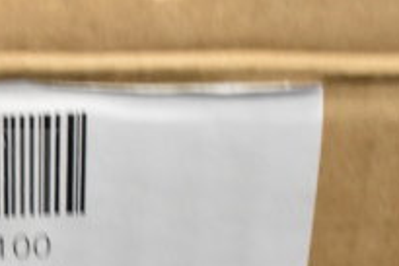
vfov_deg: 11.7
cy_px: 283
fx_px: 1287
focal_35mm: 116
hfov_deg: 16.7
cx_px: -117
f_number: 4
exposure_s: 1/40
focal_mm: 26
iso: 2000
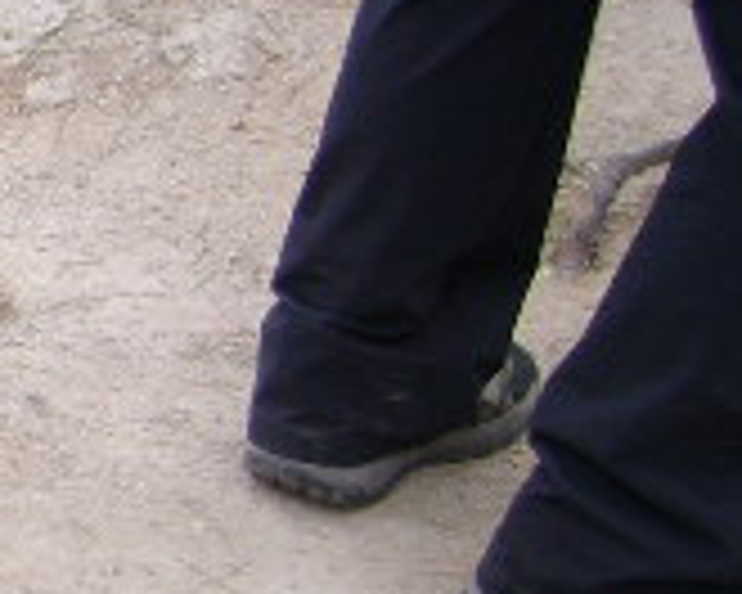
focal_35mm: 170
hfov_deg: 10.5
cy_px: 117
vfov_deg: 9.1
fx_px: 3733
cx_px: -679
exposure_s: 1/50
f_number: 3.1
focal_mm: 7.53
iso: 100
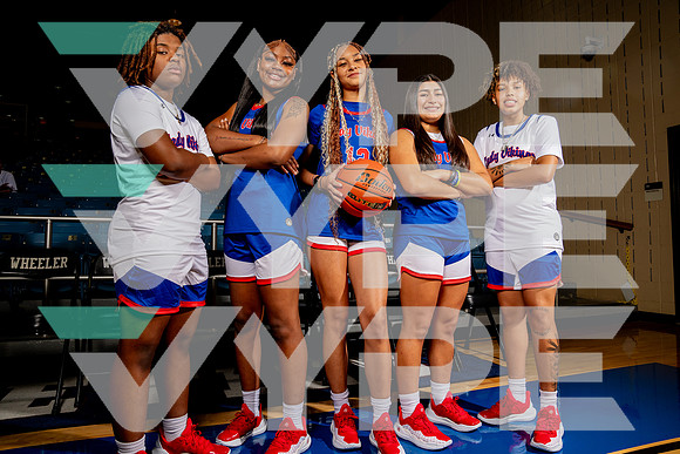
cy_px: 227
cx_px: 340
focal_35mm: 24
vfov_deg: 53.2
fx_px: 453
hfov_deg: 73.7
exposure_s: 1/125
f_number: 7.1
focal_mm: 24
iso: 250
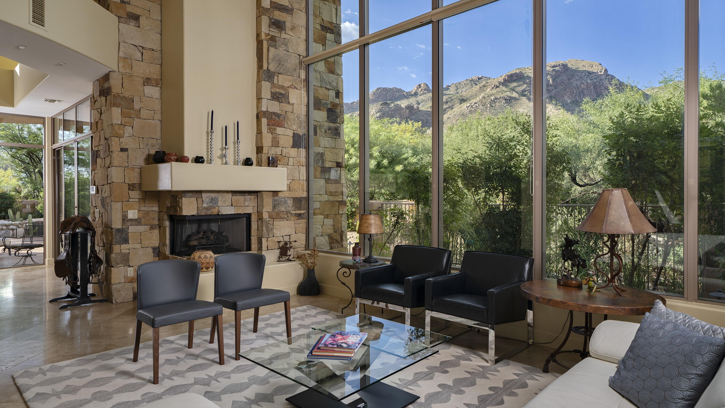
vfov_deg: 53.6
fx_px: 404
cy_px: 196
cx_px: 363
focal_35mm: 21
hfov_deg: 83.8
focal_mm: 20
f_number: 7.1
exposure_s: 1/125
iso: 200
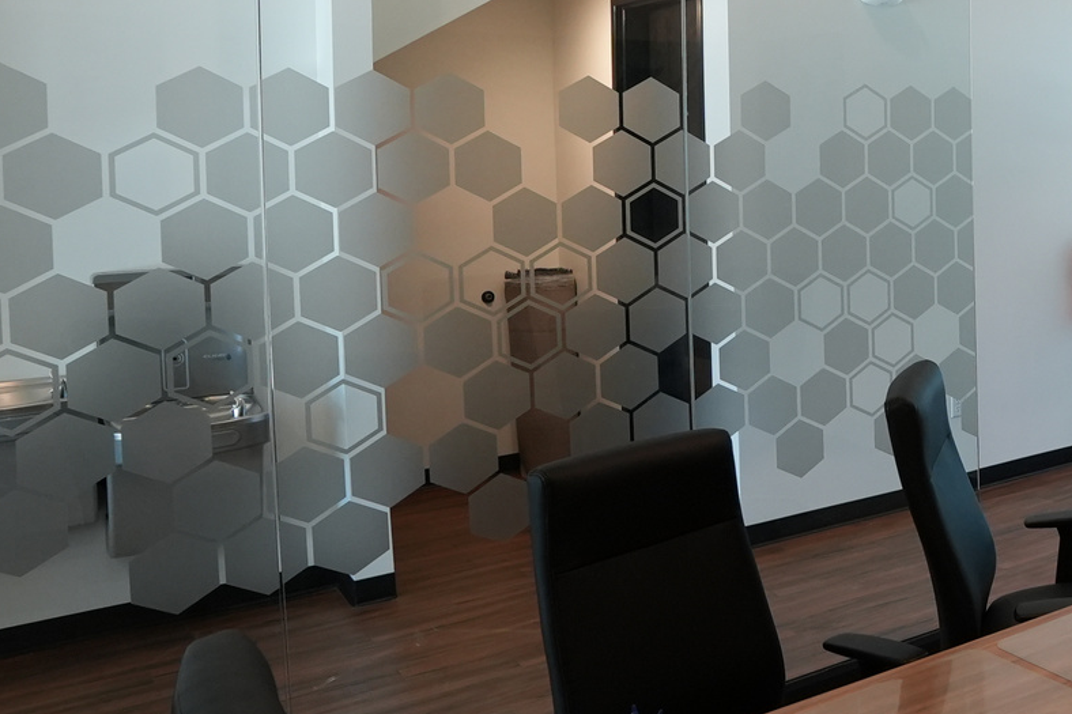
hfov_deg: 39.4
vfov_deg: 33.5
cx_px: 1212
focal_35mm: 39
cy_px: 183
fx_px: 1161
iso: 1000
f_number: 4
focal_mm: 10
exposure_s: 1/160
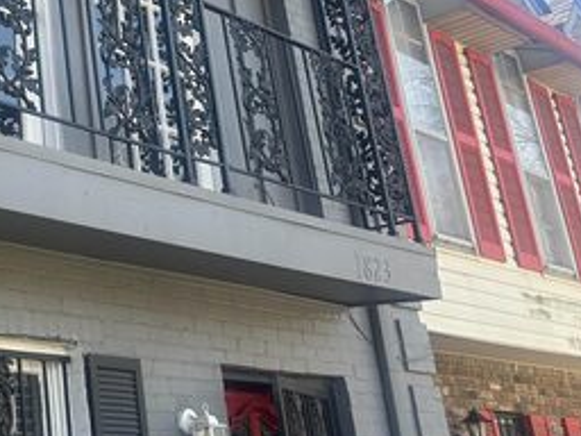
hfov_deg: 28.1
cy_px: 104
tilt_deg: +20.5
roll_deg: +1.4
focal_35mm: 60
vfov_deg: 24.1
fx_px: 1007
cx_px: -118
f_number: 1.78
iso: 80
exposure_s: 1/623
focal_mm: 6.86
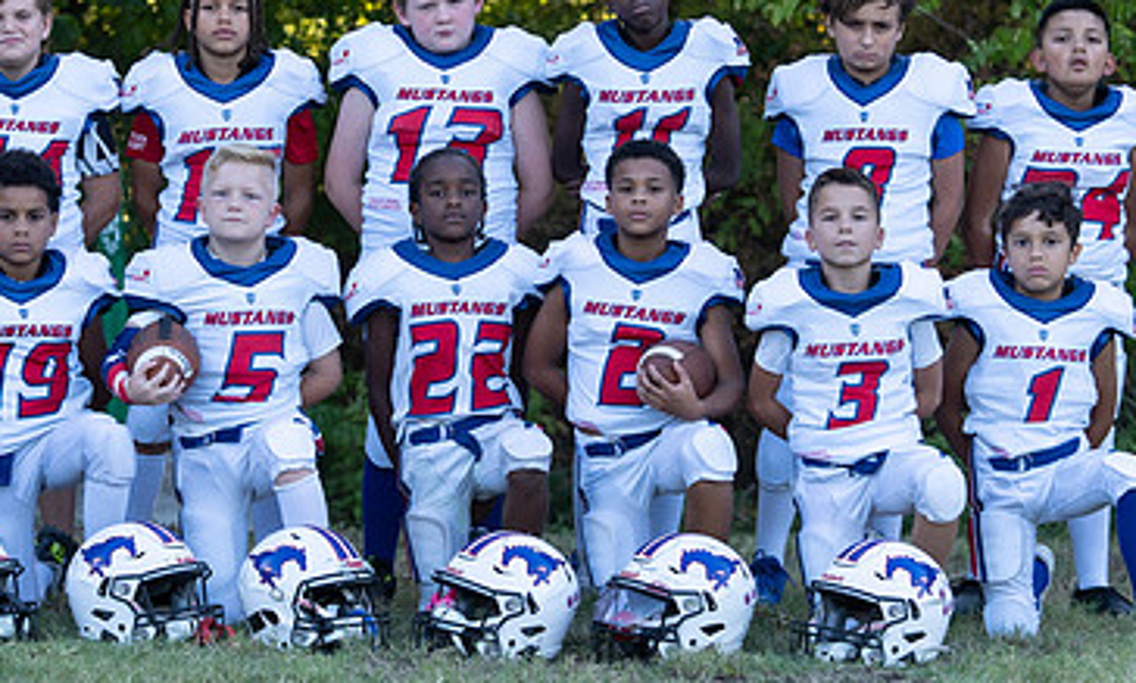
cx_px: 399
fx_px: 5147
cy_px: 287
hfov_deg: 12.6
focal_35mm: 168
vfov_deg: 7.6
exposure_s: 1/320
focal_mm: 78
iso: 250
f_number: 3.5
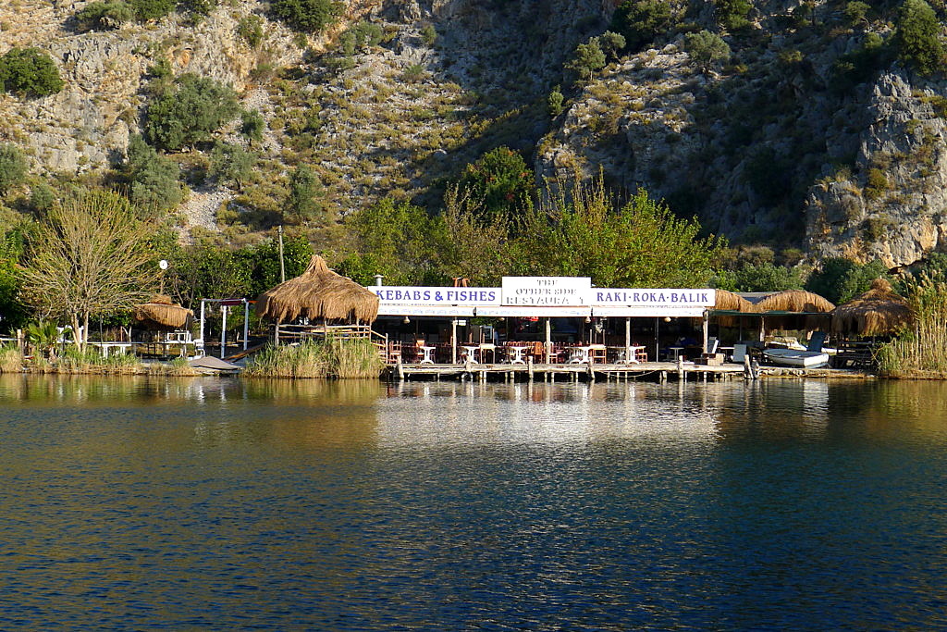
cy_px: 316
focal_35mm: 75
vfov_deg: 18.2
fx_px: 1973
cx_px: 474
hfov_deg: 27.0
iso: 80
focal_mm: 16
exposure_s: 1/500
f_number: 4
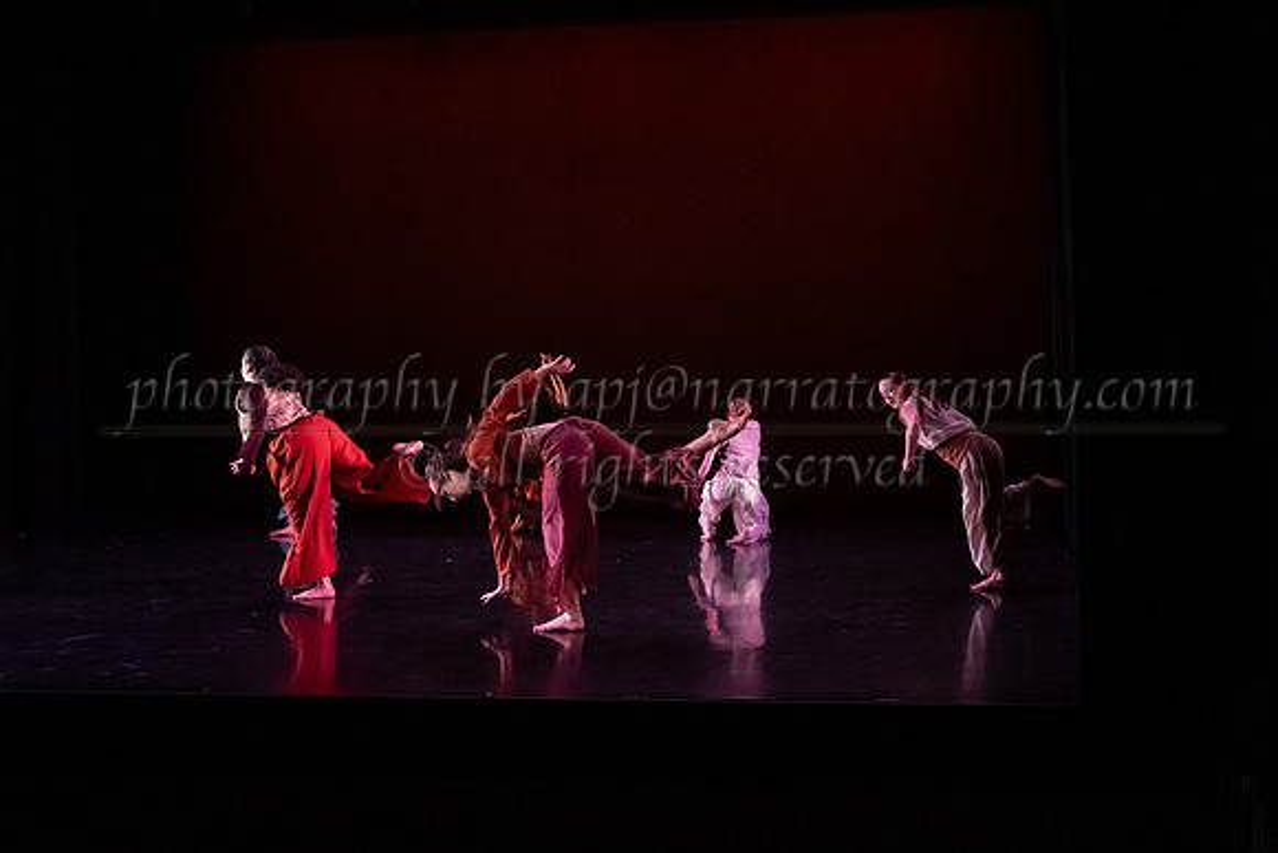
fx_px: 1495
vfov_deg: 31.8
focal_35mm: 42
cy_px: 452
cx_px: 846
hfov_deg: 45.6
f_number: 4
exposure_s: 1/400
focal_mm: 31.5
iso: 4000
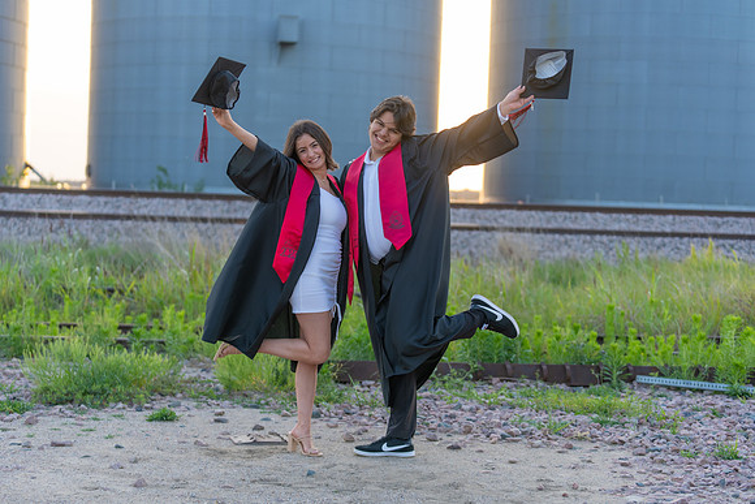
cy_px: 252
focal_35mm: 70
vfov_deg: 19.5
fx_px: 1468
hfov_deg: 28.8
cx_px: 378
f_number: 2.8
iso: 160
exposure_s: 1/250
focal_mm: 70
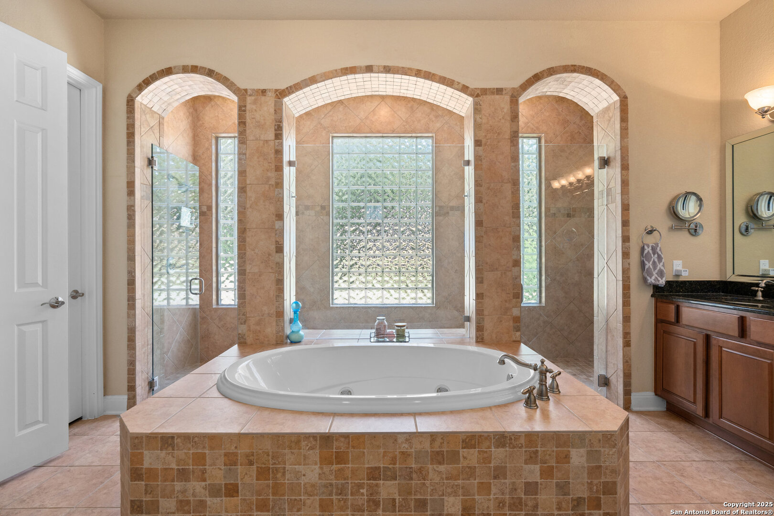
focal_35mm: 16
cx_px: 387
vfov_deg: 73.7
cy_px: 258
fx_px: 344
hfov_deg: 96.7
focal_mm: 16
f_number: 7.1
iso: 320
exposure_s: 1/10
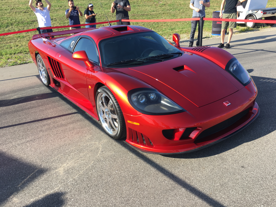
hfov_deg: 61.7
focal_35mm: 29
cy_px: 104
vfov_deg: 48.2
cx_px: 138
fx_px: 231
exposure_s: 1/466
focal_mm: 4.15
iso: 25
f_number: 2.2
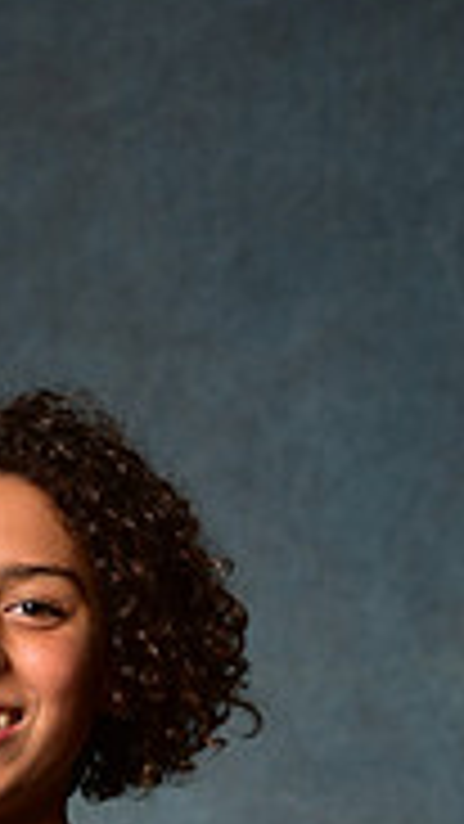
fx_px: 5094
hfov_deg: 5.2
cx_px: -101
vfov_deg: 9.1
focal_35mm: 233
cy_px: 1166
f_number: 5
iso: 100
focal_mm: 70
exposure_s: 1/200
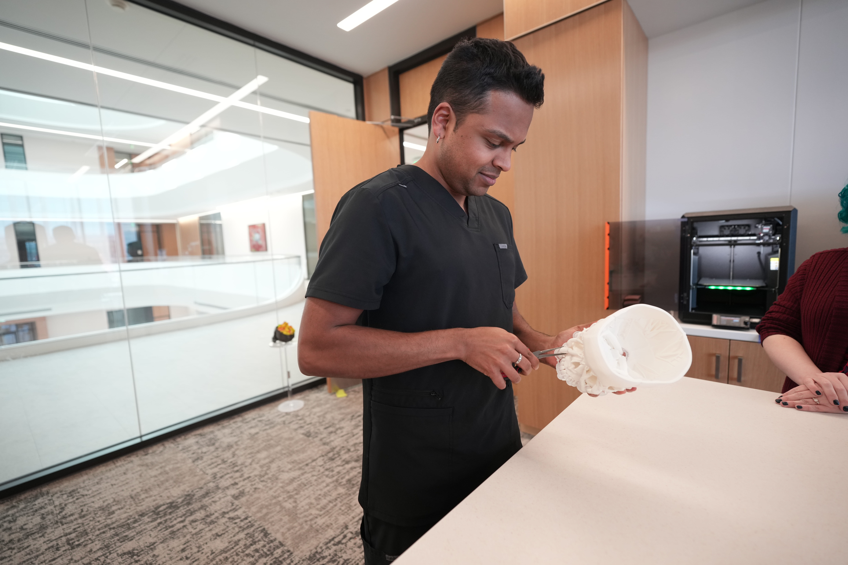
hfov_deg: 96.7
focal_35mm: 16
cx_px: 424
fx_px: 377
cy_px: 282
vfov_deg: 73.7
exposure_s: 1/200
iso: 1000
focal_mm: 16
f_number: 2.8
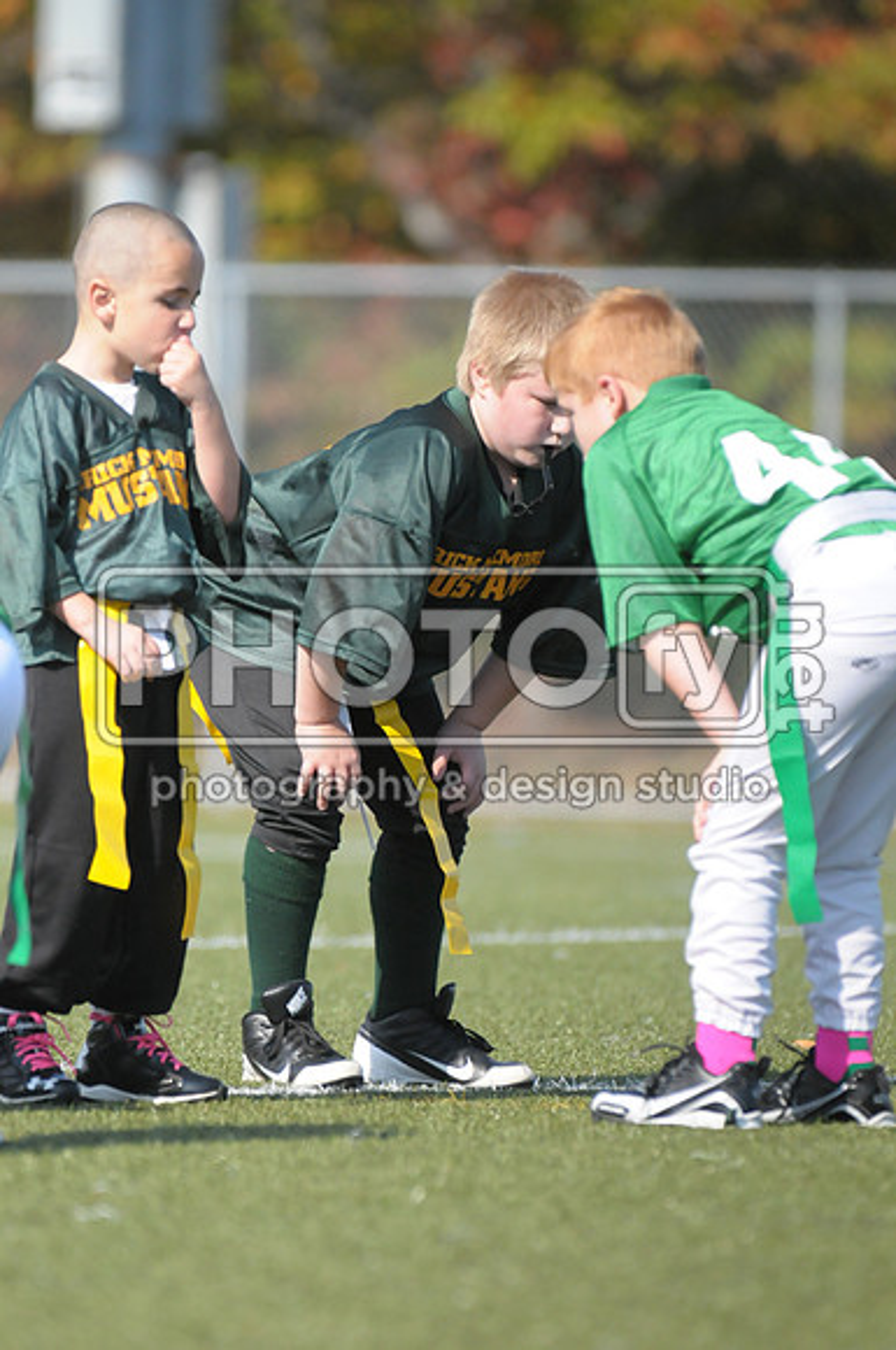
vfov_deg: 4.7
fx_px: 16287
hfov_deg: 3.2
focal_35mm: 435
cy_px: 675
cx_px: 448
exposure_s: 1/8000
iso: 1600
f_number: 4
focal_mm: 290
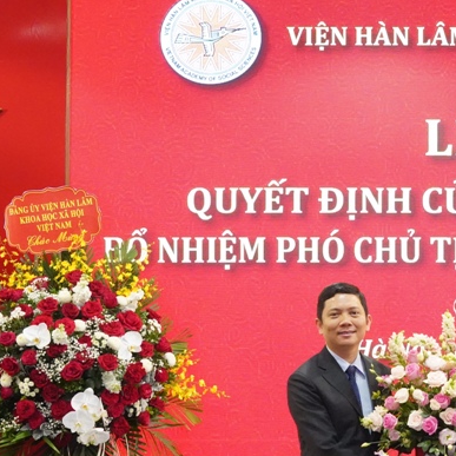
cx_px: 491
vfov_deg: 11.5
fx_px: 2265
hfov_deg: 11.3
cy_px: 295
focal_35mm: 152
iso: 16000
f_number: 6.3
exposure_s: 1/100
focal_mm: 77
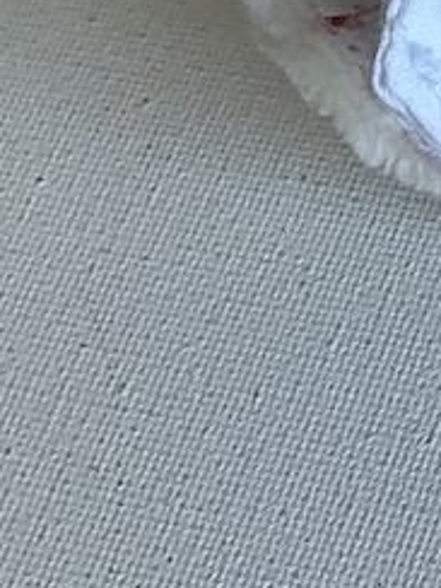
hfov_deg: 8.8
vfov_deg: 12.5
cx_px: 1072
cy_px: -207
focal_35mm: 152
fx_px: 2582
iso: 20
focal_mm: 3
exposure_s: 1/122
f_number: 1.8
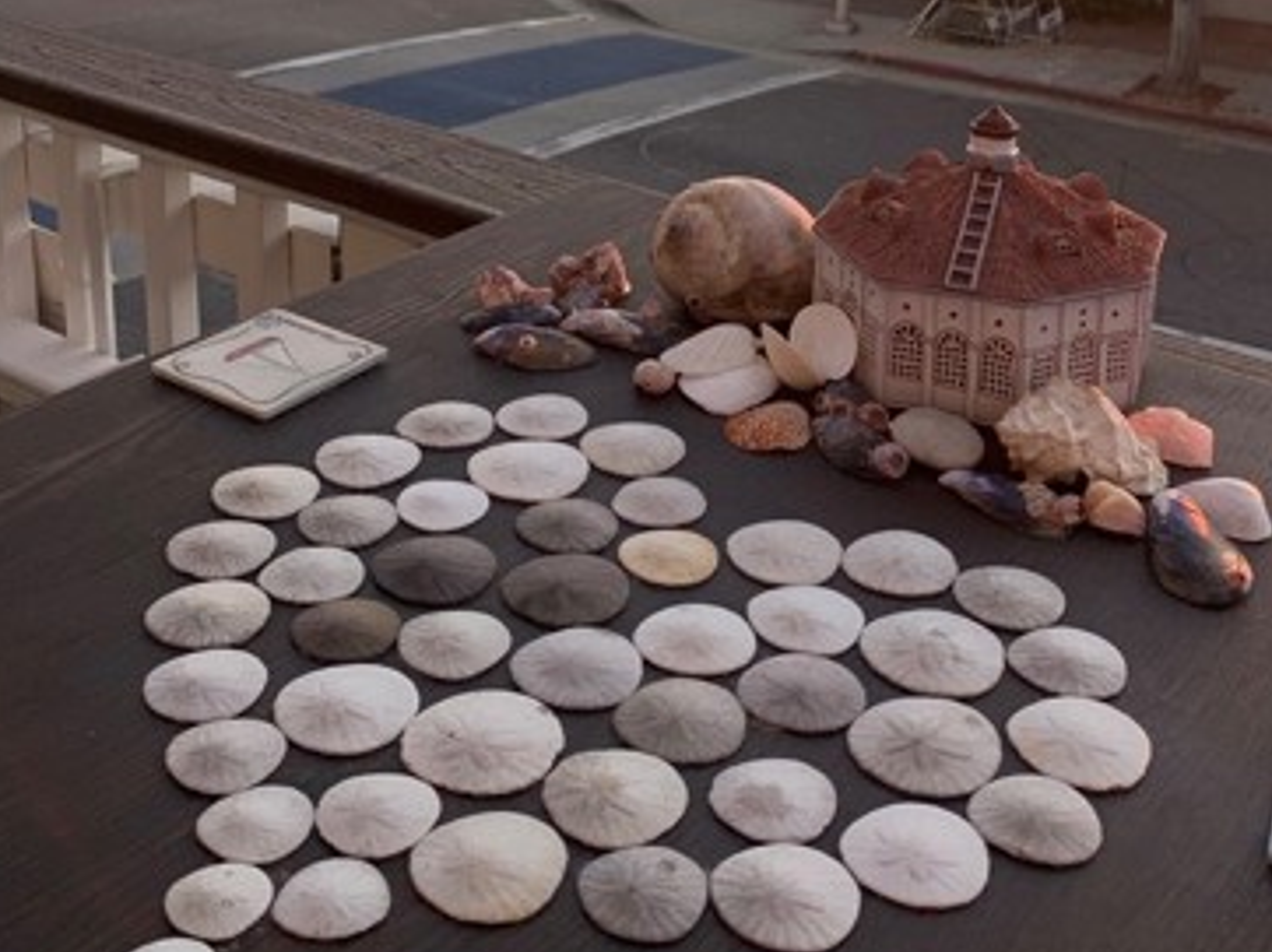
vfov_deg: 29.8
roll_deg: -1.3
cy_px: 49
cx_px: 713
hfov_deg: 41.2
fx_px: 1689
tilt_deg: -15.4
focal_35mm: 46
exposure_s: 1/144
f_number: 1.8
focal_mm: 4.25
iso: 25
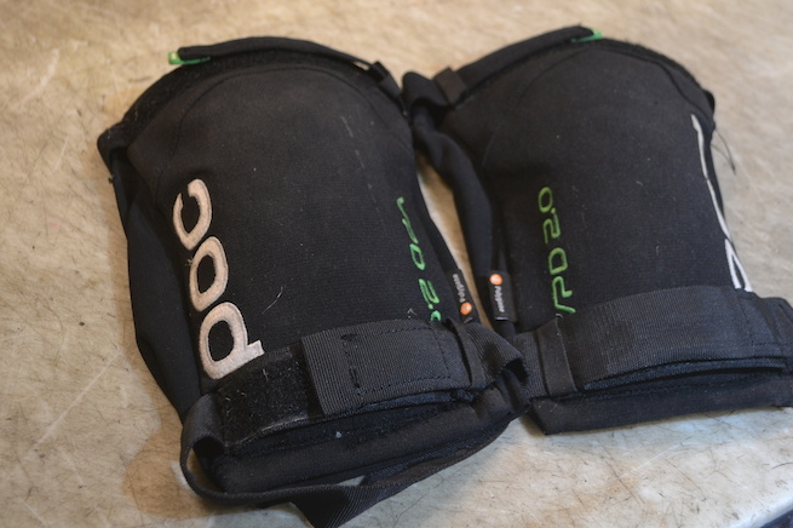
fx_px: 969
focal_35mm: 44
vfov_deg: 30.4
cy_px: 221
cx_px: 419
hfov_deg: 44.5
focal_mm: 24
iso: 450
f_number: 4
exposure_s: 1/15
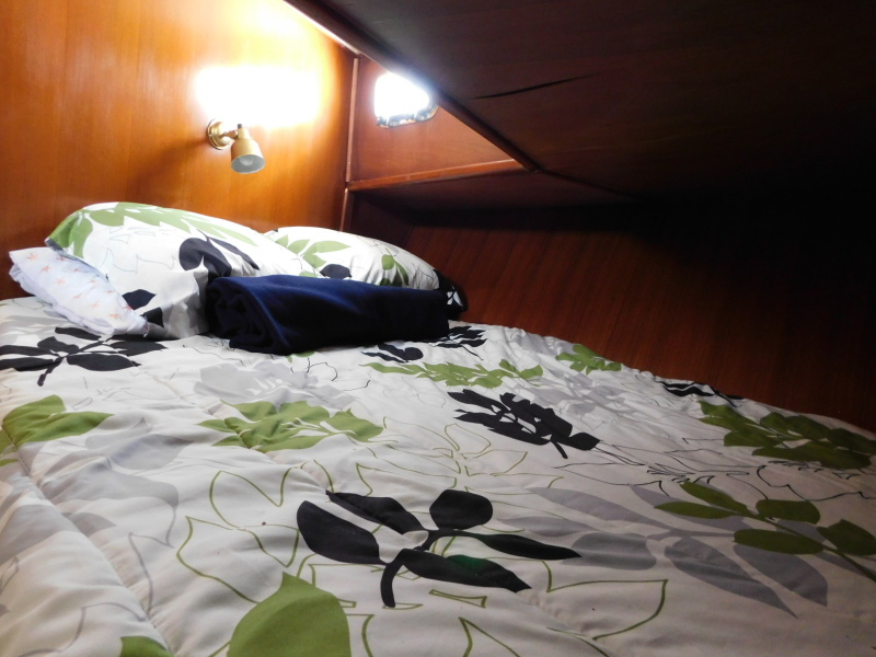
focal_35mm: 23
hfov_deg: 73.9
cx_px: 438
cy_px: 328
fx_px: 582
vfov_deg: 58.9
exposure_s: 1/10
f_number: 3
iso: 400
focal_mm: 4
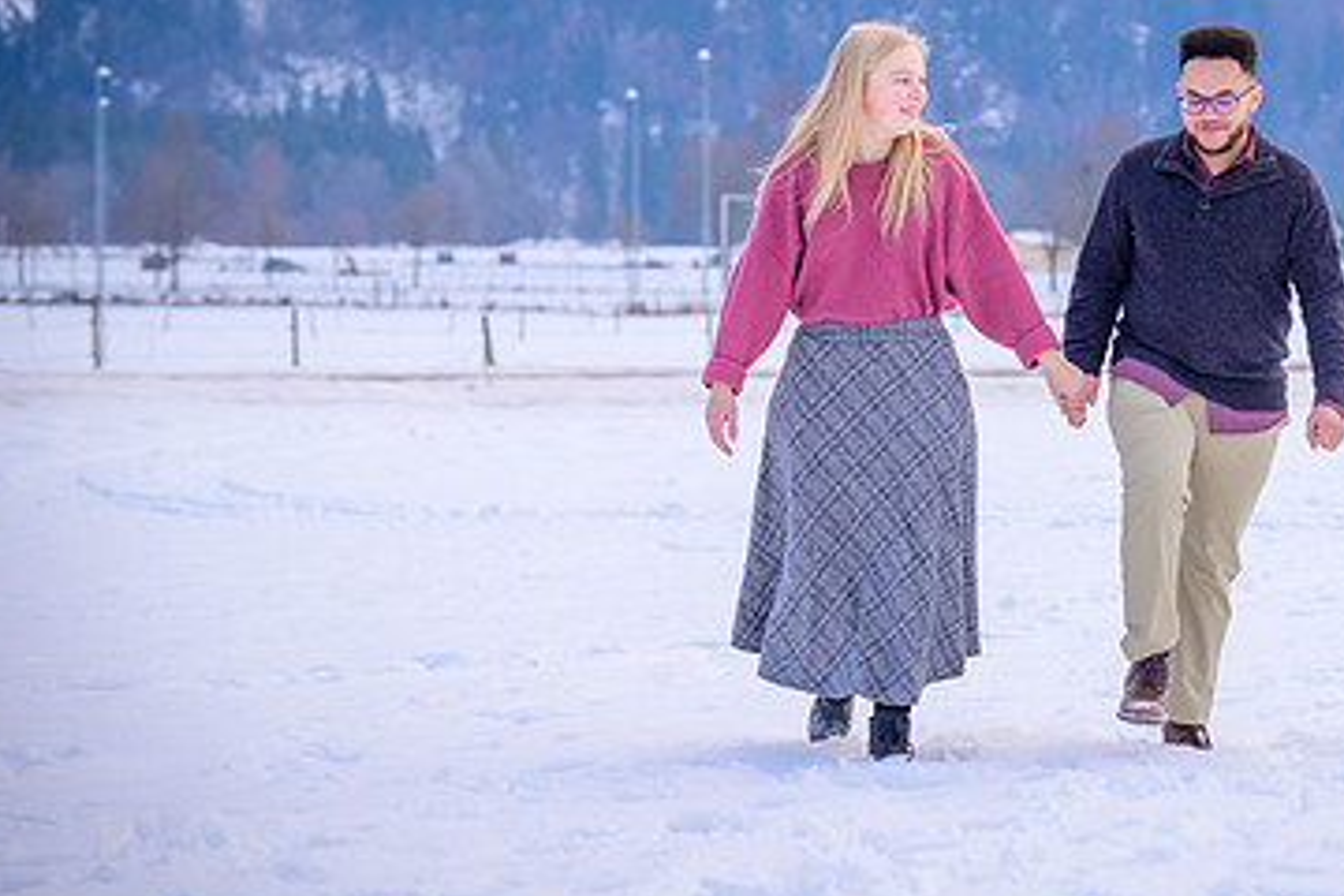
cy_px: 295
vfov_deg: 7.8
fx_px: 6607
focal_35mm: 177
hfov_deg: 11.6
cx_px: 1049
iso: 250
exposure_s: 1/320
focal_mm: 110
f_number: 4.5
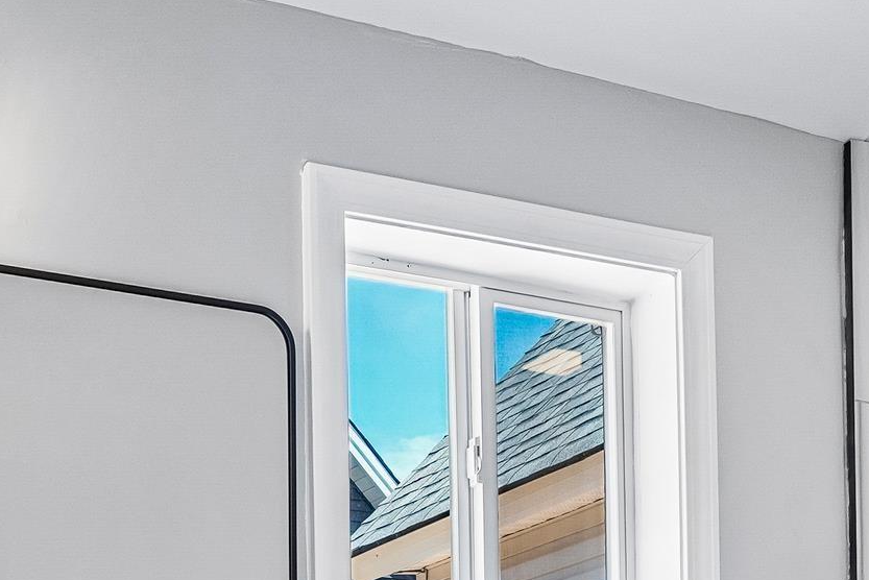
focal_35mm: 54
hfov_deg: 35.0
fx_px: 1304
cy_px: 903
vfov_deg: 20.8
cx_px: 111
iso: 400
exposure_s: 1/30
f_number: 8
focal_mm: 10
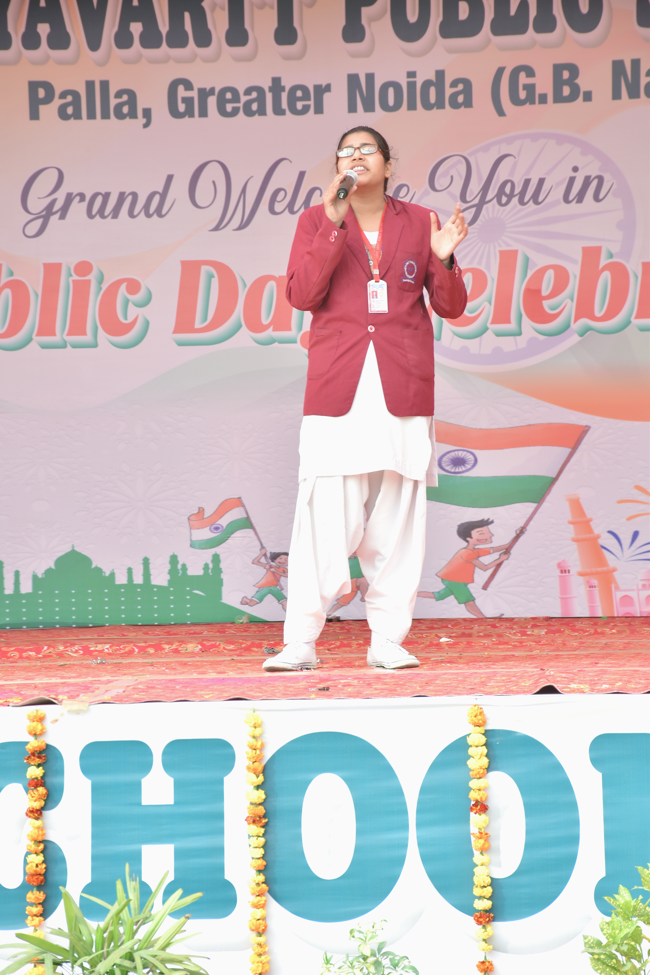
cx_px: 325
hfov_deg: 9.1
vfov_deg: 13.7
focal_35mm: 150
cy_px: 488
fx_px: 4062
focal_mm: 100
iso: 160
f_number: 7.1
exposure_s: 1/125
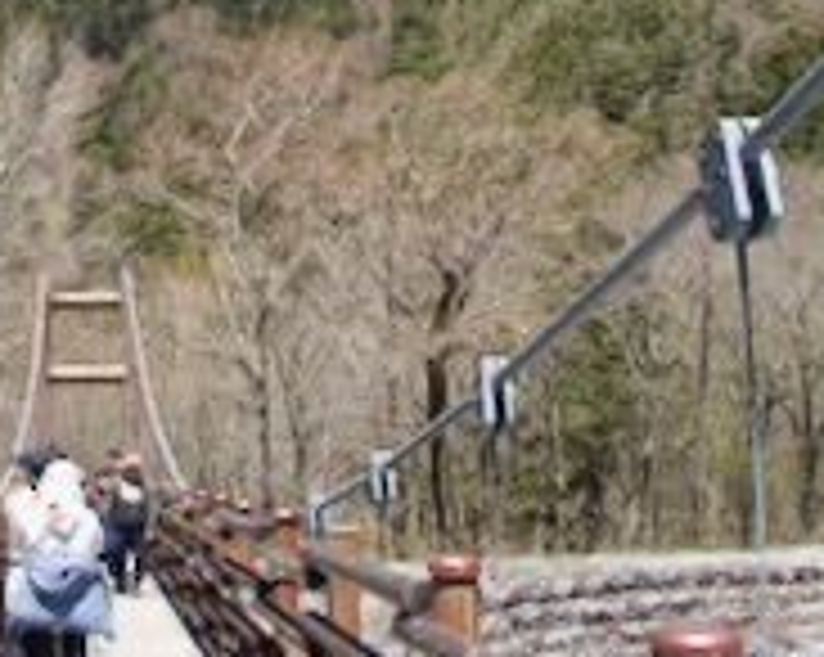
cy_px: 130
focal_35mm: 64
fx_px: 1559
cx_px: 104
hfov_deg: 28.6
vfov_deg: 23.5
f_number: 2.8
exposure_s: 1/800
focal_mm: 4.5
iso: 100
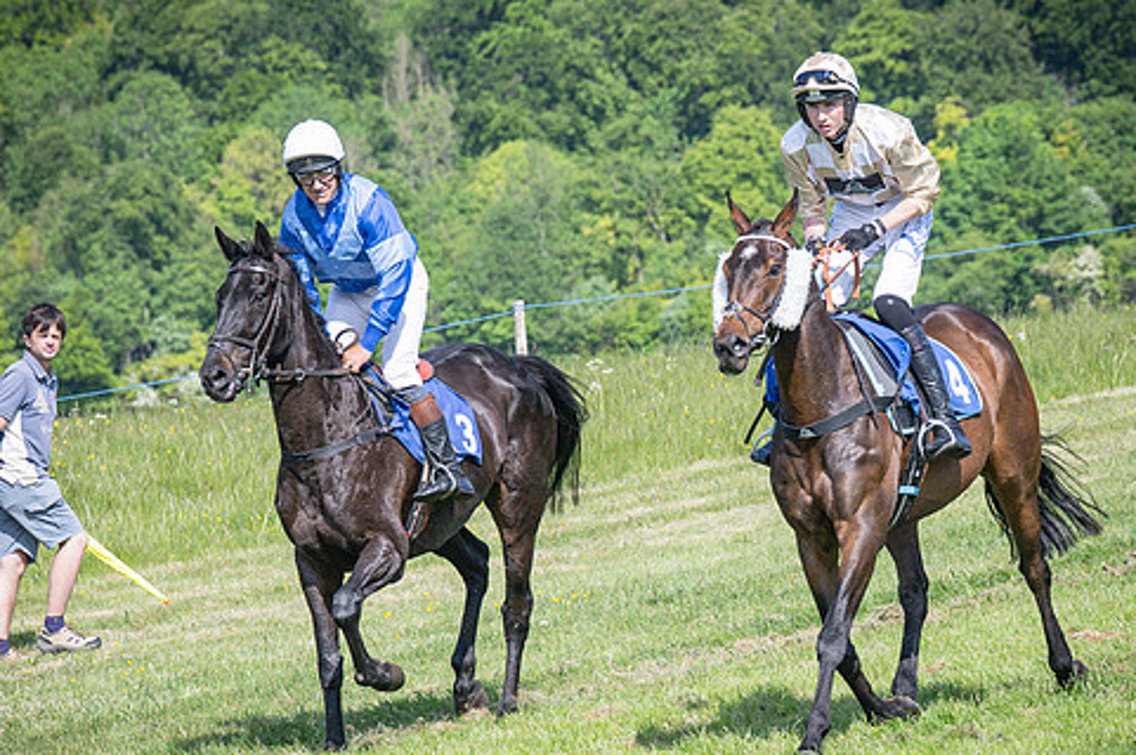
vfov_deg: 5.3
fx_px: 8230
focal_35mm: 261
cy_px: 466
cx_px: 679
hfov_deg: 7.9
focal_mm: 99
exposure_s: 1/3200
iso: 400
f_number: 4
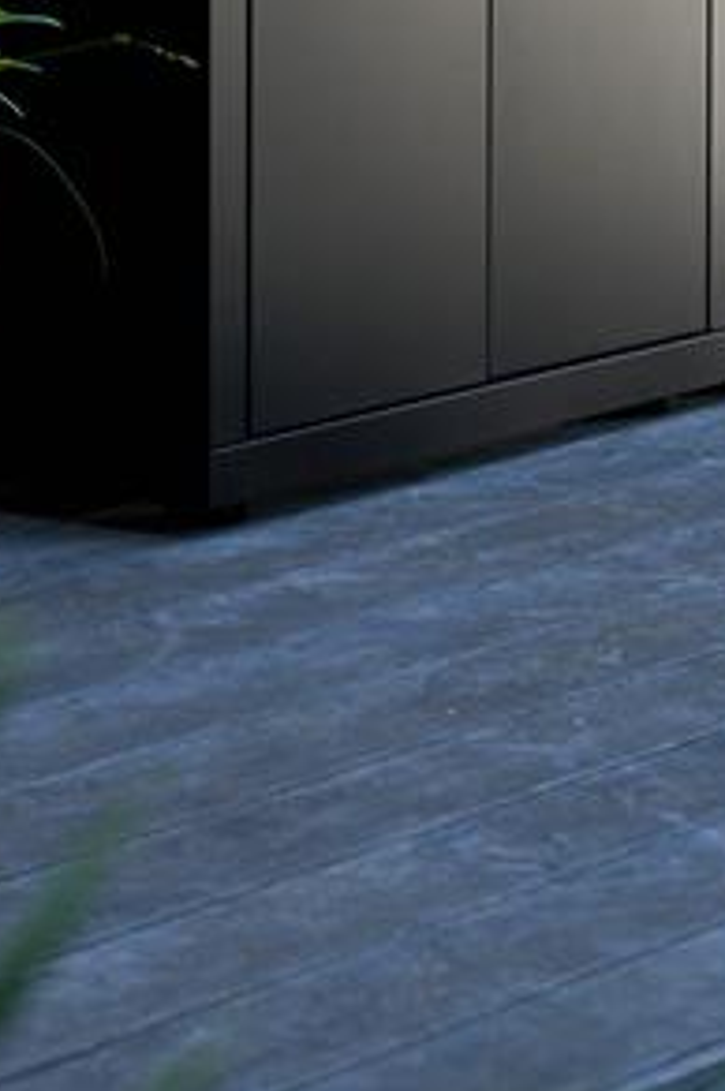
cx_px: 729
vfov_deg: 10.2
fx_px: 5995
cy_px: -286
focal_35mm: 198
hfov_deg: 6.9
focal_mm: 70
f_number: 4.5
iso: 400
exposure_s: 1/100
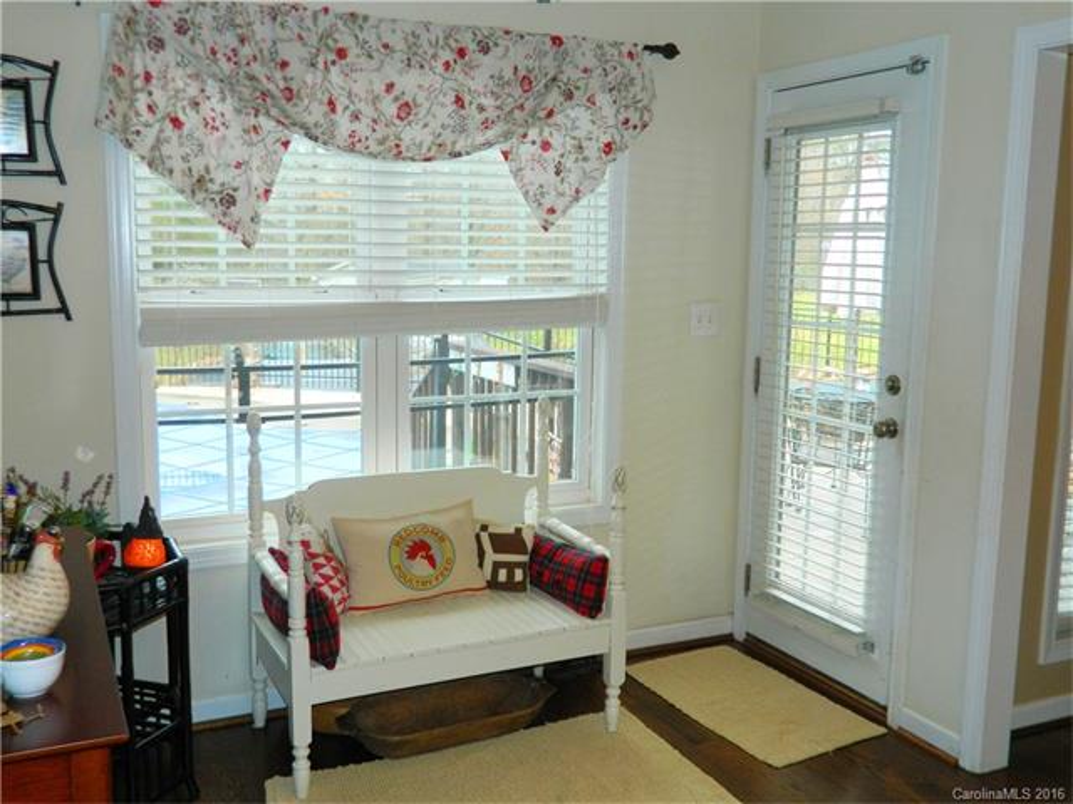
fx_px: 1085
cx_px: 536
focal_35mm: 35
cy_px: 402
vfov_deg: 40.7
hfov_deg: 52.6
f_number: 3.3
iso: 140
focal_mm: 6.2
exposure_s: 1/30
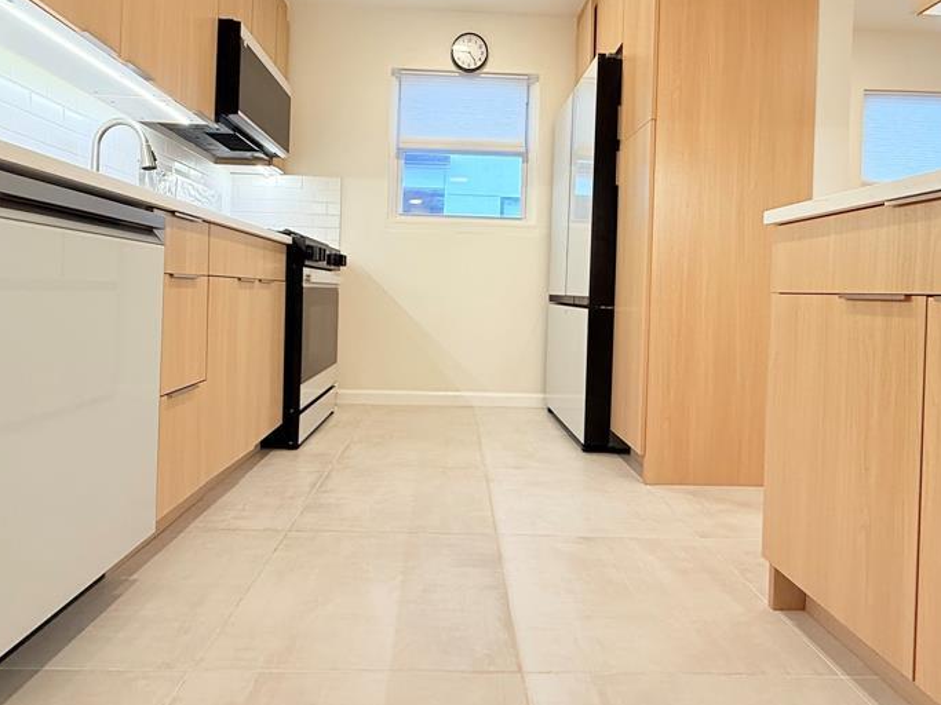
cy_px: 296
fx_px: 571
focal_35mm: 21
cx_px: 473
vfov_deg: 63.1
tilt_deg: -0.6
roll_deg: -1.6
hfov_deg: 79.0
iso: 160
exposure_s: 1/120
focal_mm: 2.22
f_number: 2.2
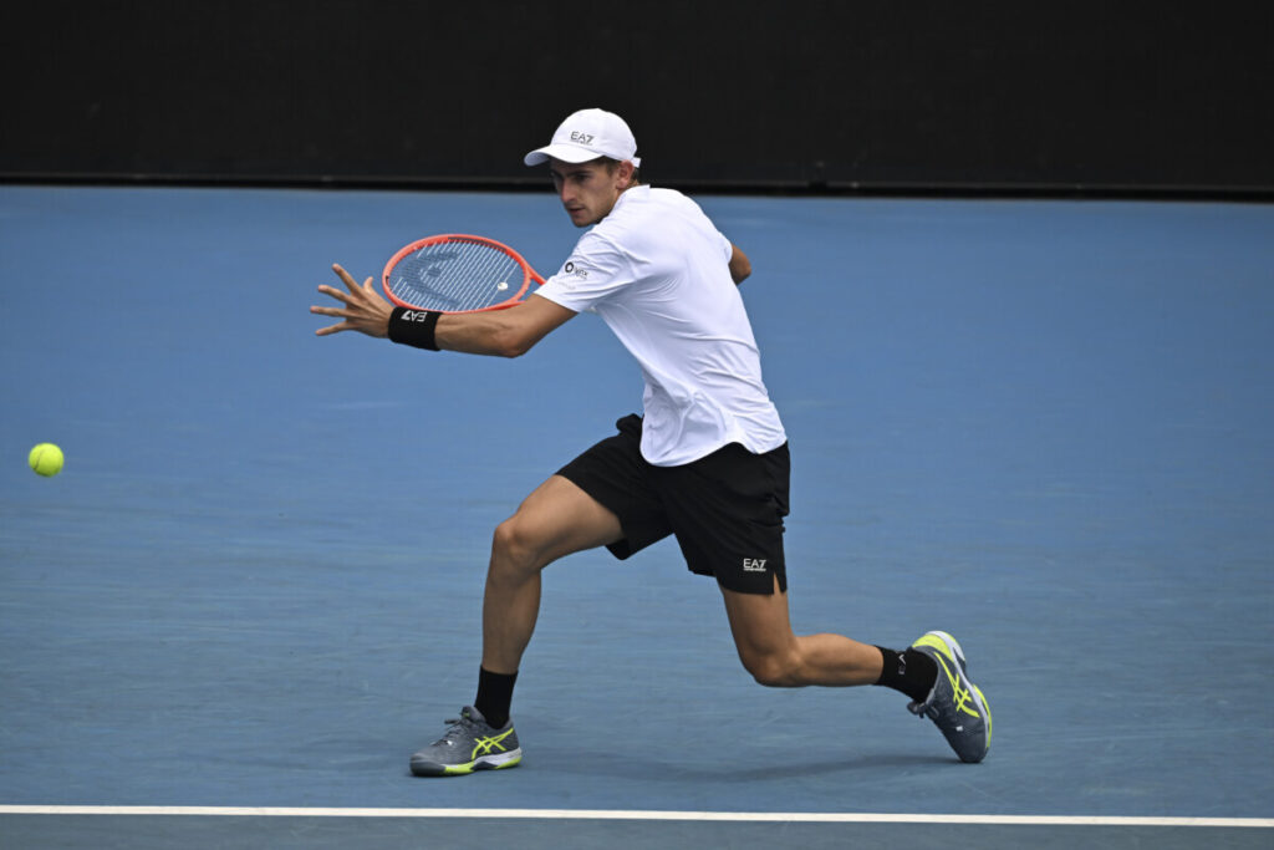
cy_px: 425
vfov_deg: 2.3
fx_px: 21235
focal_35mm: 600
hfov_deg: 3.4
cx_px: 637
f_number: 6.3
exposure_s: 1/2000
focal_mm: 600
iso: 640
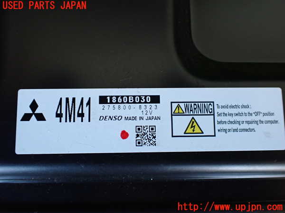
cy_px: 106
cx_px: 142
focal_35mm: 30
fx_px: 247
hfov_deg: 60.0
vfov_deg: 46.8
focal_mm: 5.4
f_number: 2.3
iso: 400
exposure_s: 1/125
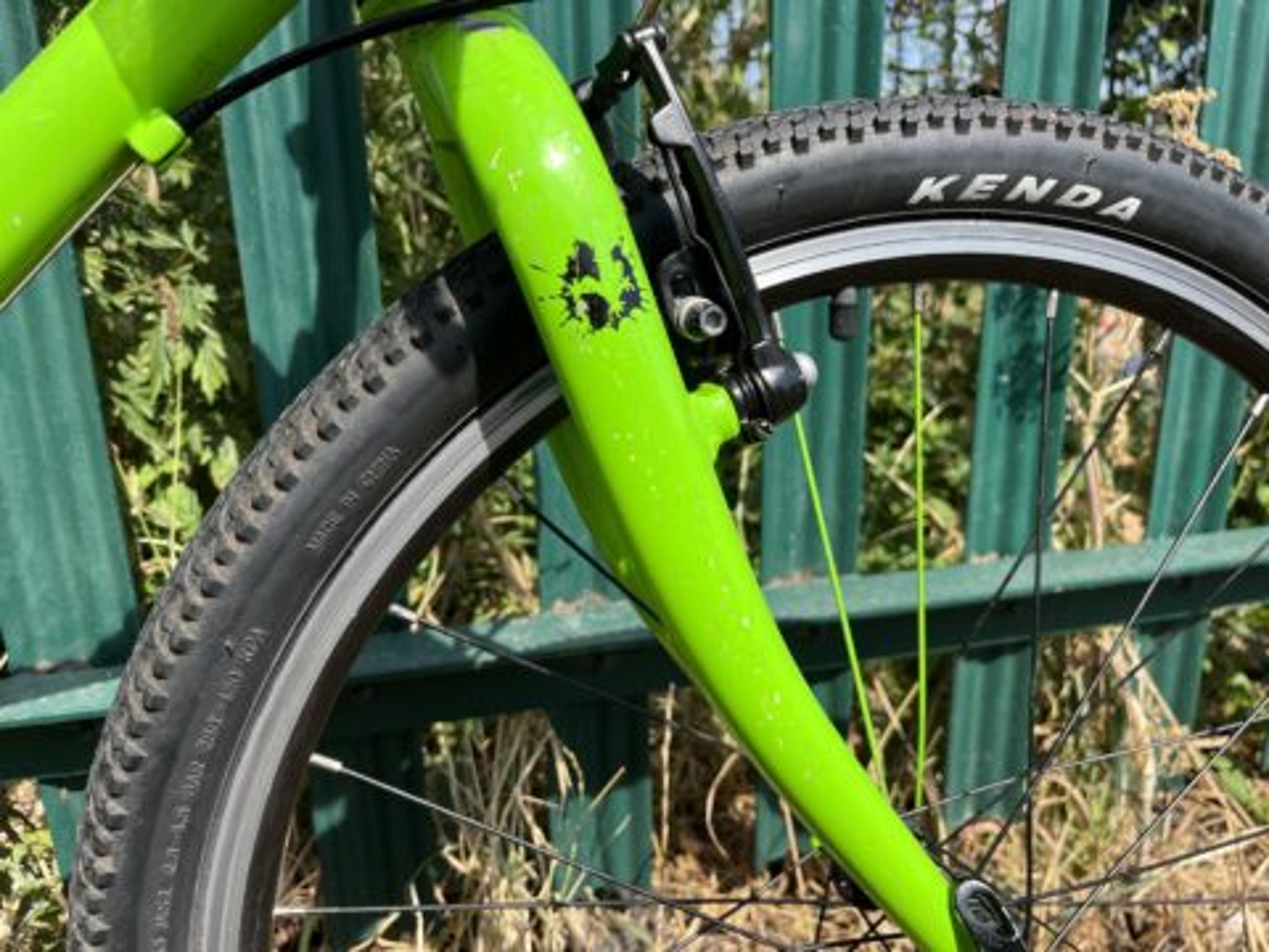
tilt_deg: -16.3
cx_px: 634
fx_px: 953
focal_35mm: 26
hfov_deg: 67.3
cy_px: 476
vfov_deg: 53.1
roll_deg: +2.0
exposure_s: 1/1325
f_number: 1.6
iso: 50
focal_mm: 5.1
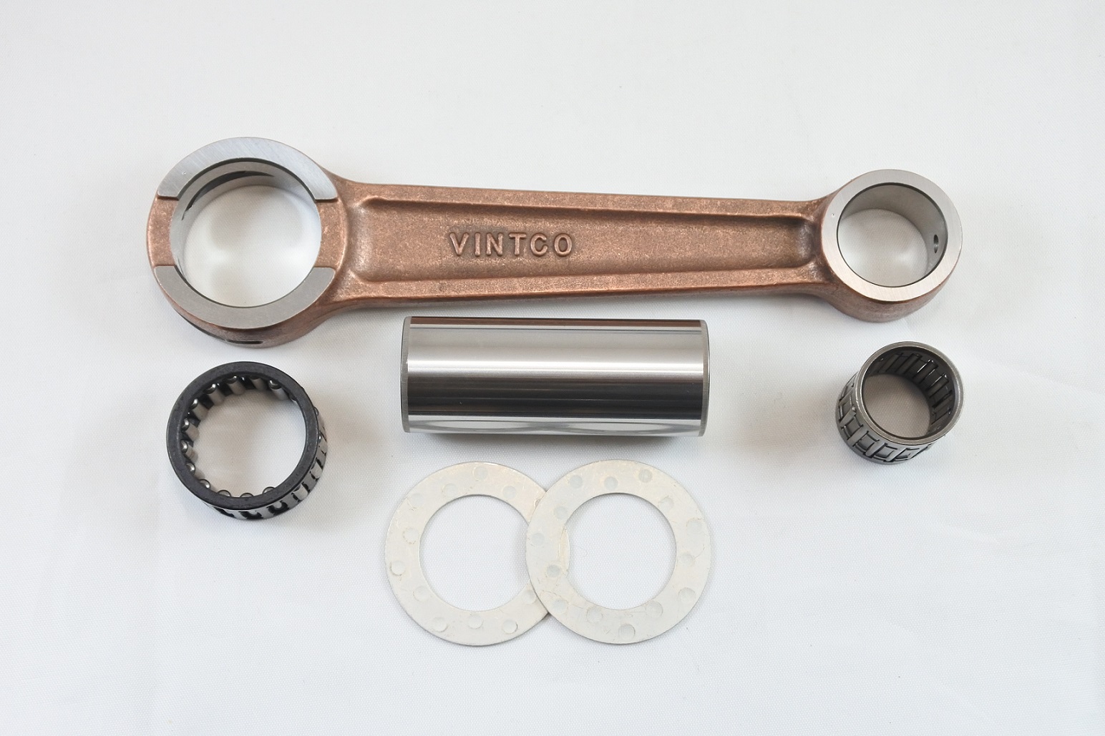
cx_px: 552
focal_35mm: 47
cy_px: 368
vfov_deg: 28.6
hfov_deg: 41.9
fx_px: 1442
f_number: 4.5
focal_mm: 17.6
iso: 560
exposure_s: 1/125
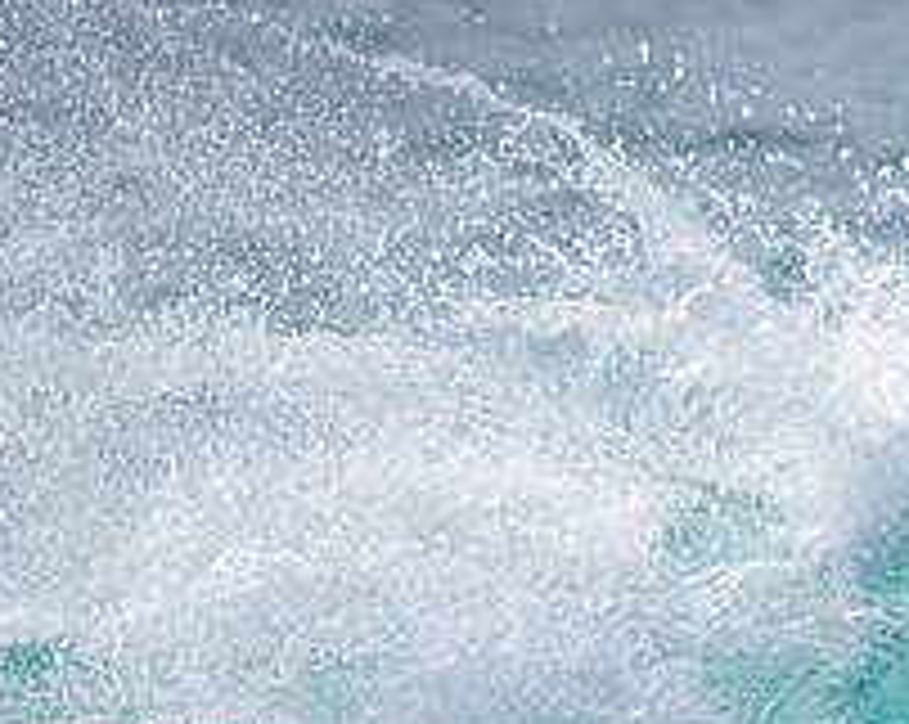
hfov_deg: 1.2
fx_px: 44487
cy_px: 593
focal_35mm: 1656
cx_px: 870
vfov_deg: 0.9
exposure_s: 1/2000
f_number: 5.6
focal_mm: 500
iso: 140
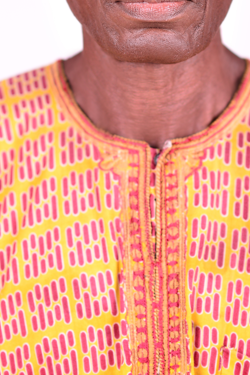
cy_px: 64
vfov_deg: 12.5
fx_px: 1697
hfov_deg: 8.4
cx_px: 153
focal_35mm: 163
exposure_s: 1/125
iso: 200
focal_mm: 85
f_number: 2
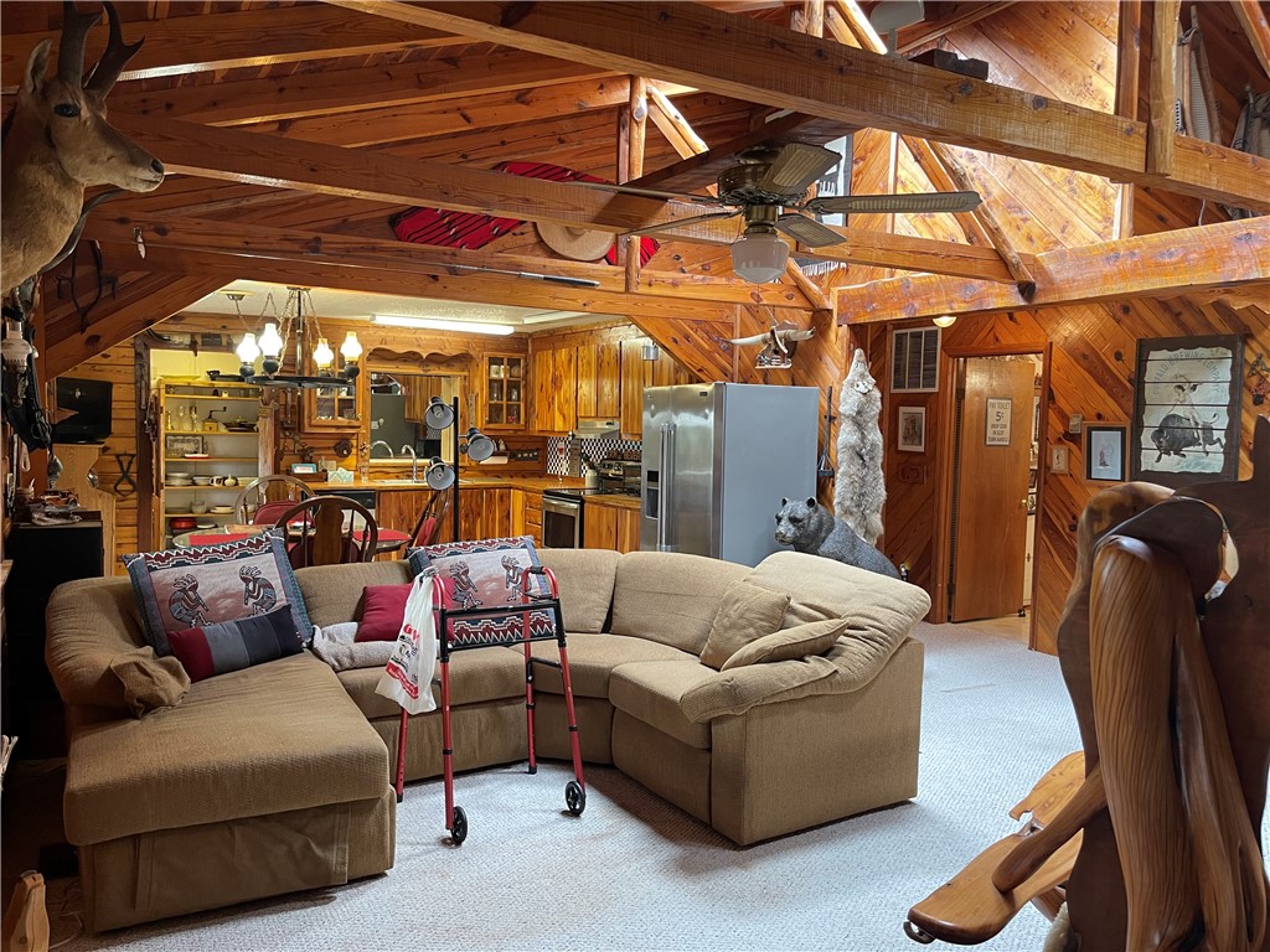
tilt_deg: -3.1
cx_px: 635
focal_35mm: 26
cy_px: 476
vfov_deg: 53.1
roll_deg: -1.2
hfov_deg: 67.3
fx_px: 954
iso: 200
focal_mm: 5.1
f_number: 1.6
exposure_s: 1/60
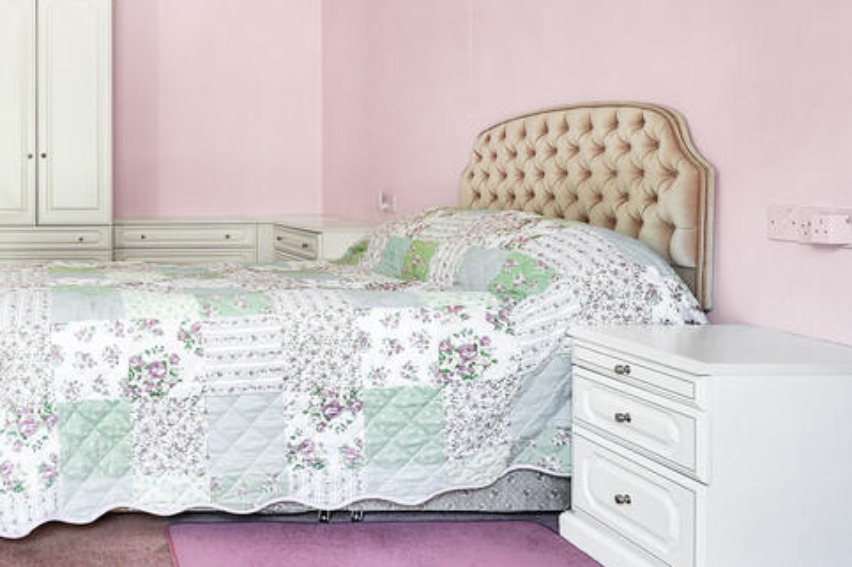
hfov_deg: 48.0
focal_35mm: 35
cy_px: 173
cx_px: 71
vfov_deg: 37.0
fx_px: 835
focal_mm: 16.6
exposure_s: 1/8
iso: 320
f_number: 6.3
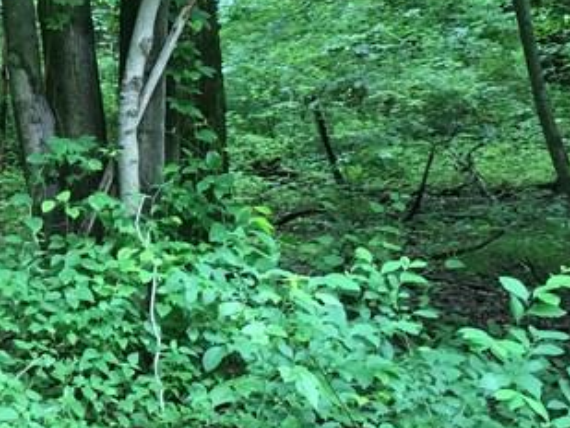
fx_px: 1581
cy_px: 35
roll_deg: +1.4
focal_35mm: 96
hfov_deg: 19.2
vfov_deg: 15.2
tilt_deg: +8.5
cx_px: -133
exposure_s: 1/30
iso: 50
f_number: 2.2
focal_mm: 4.15
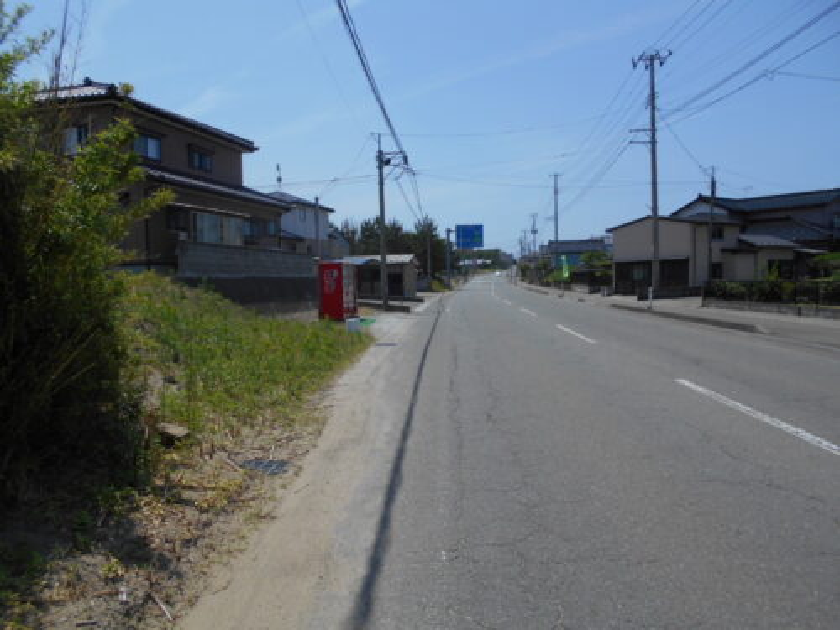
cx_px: 420
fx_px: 631
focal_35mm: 26
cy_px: 315
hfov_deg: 67.3
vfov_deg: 53.1
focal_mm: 4.6
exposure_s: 1/1600
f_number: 3.2
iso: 80
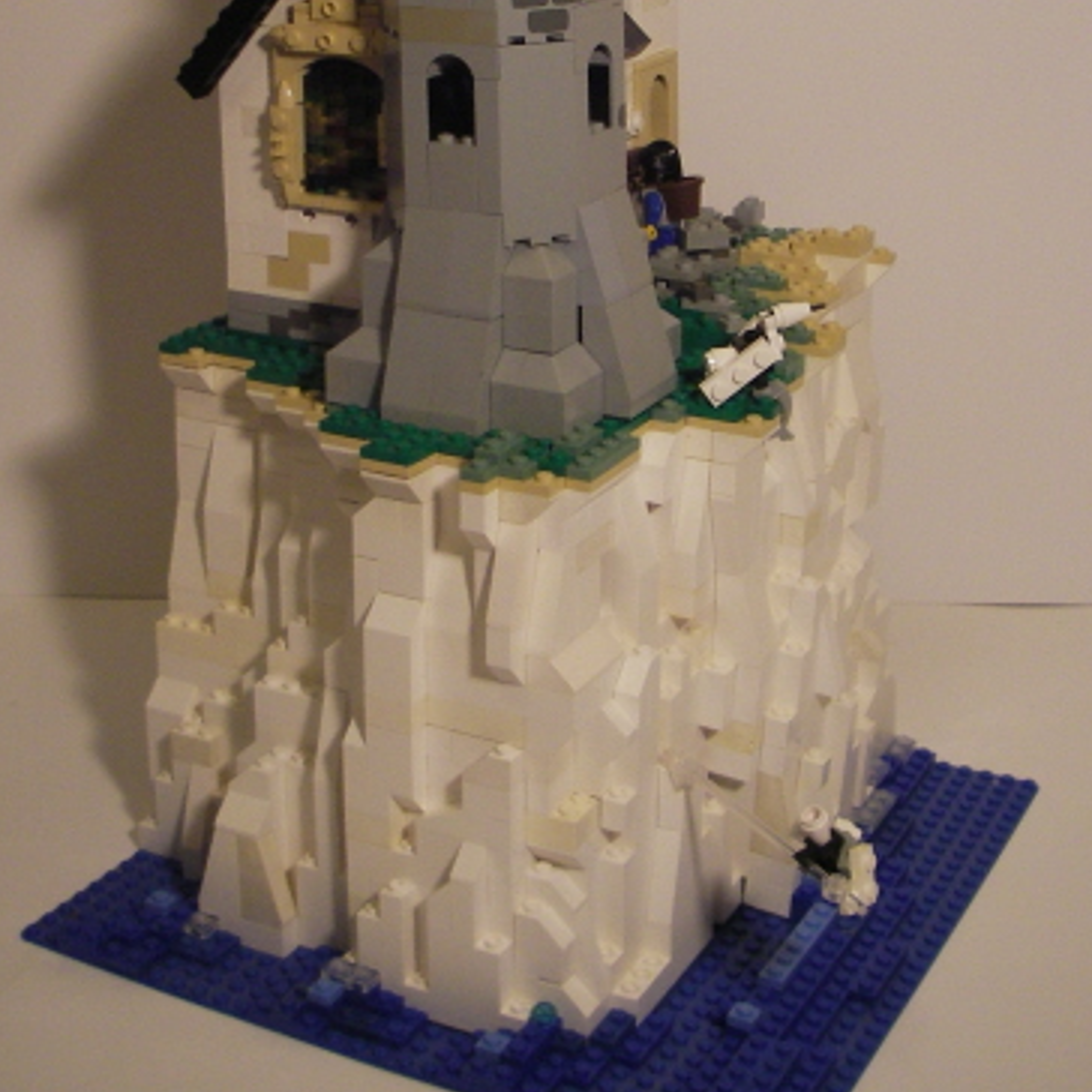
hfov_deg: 29.1
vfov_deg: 28.4
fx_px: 2106
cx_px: 540
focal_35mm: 59
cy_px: 195
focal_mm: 6.3
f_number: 3.3
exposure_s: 1/15
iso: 100
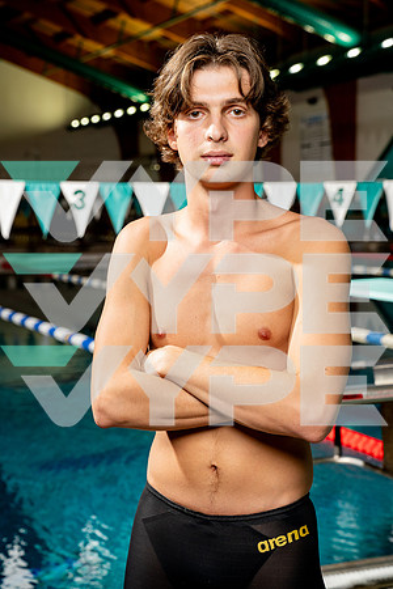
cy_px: 294
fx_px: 1130
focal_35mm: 69
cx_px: 196
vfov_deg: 29.2
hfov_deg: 19.7
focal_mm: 69
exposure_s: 1/250
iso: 640
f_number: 6.3
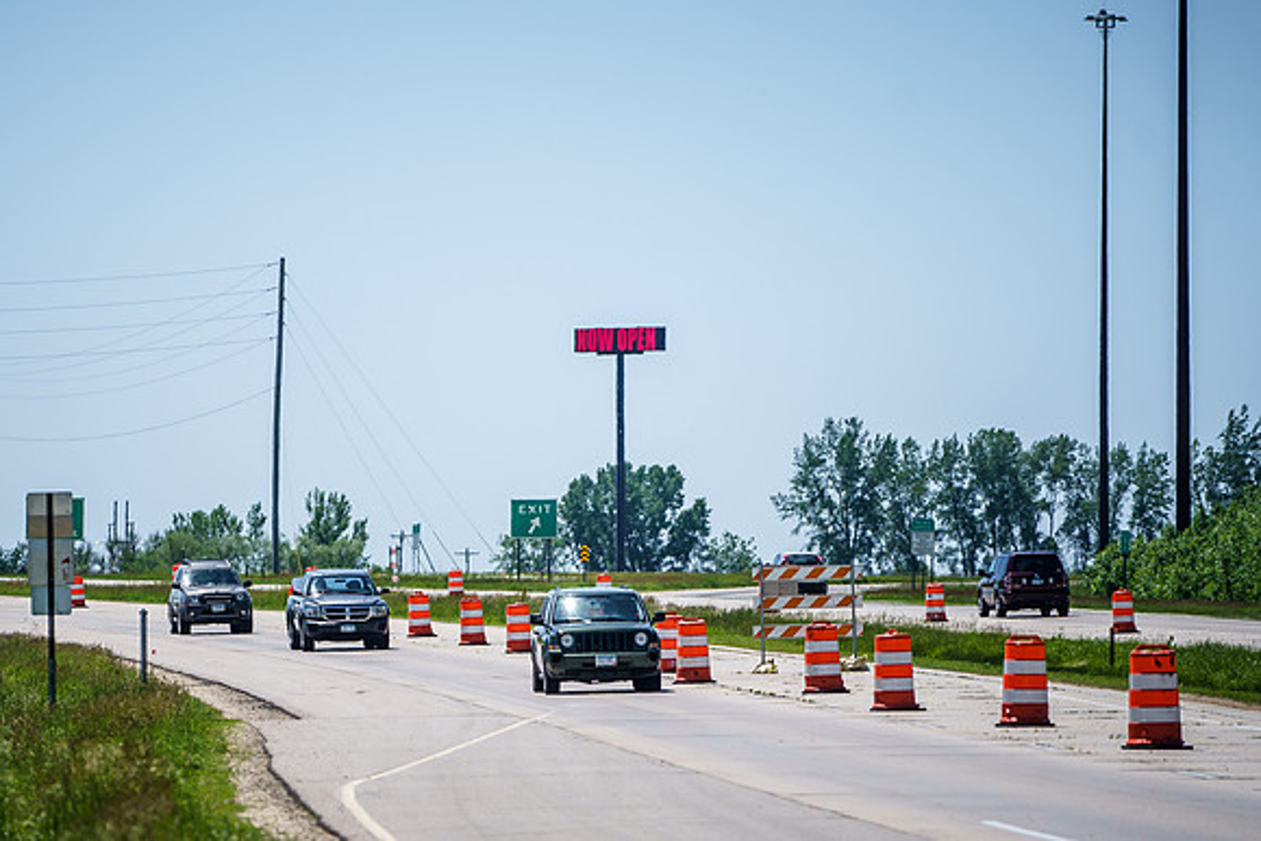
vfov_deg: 4.6
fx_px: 10469
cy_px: 411
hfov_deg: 6.9
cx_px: 320
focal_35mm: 299
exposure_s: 1/2500
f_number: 4
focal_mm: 200
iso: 200
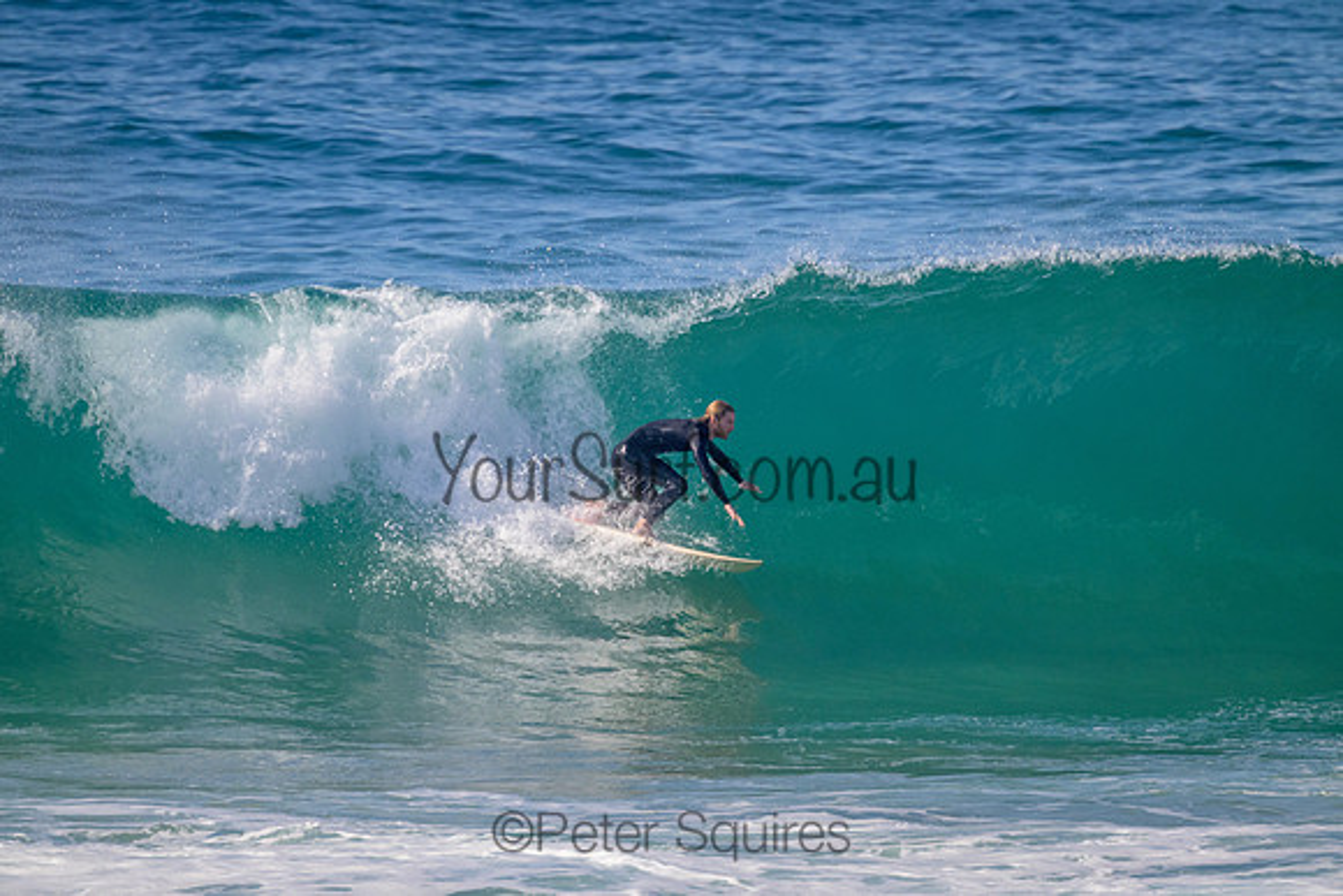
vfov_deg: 1.7
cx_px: 672
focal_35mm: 800
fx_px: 29850
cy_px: 448
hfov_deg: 2.6
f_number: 11
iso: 1800
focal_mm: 800
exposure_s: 1/2000
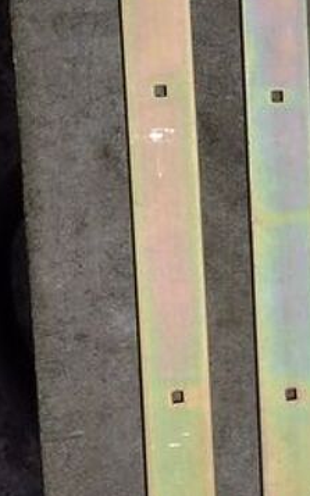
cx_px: 424
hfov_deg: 11.8
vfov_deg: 19.4
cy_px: 195
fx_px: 1447
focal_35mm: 107
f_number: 1.7
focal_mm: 4.71
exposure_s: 1/50
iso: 528
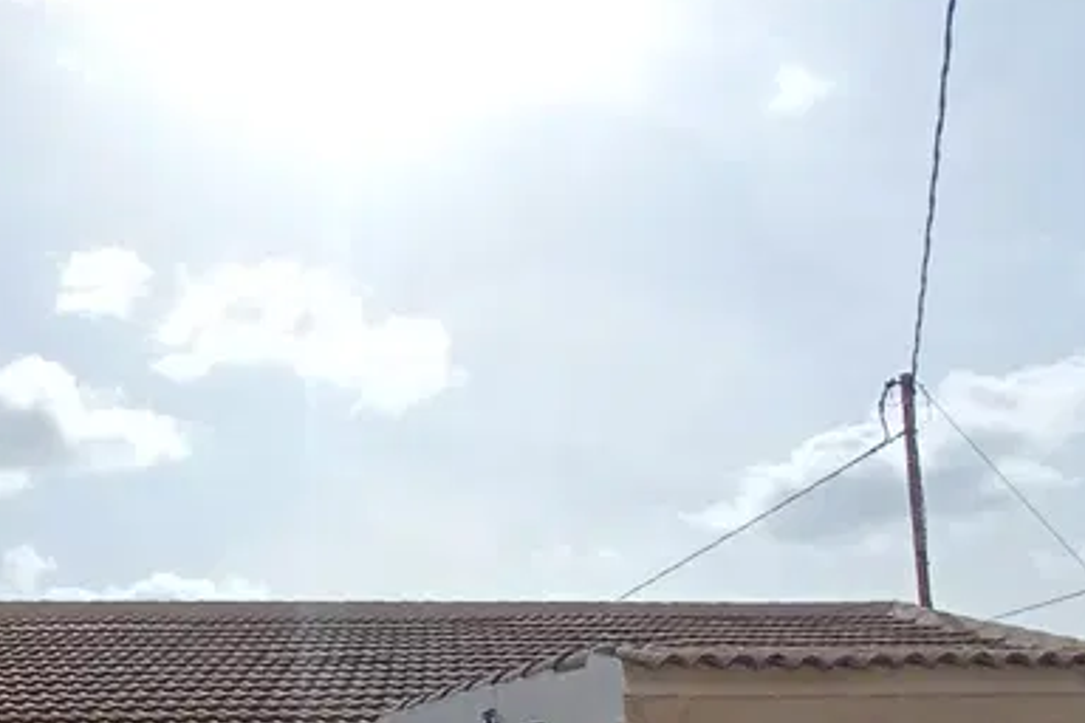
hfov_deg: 42.2
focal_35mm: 39
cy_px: 748
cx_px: -23
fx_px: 1175
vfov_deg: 31.3
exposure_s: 1/3448
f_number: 2.2
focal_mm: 1.65
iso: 117
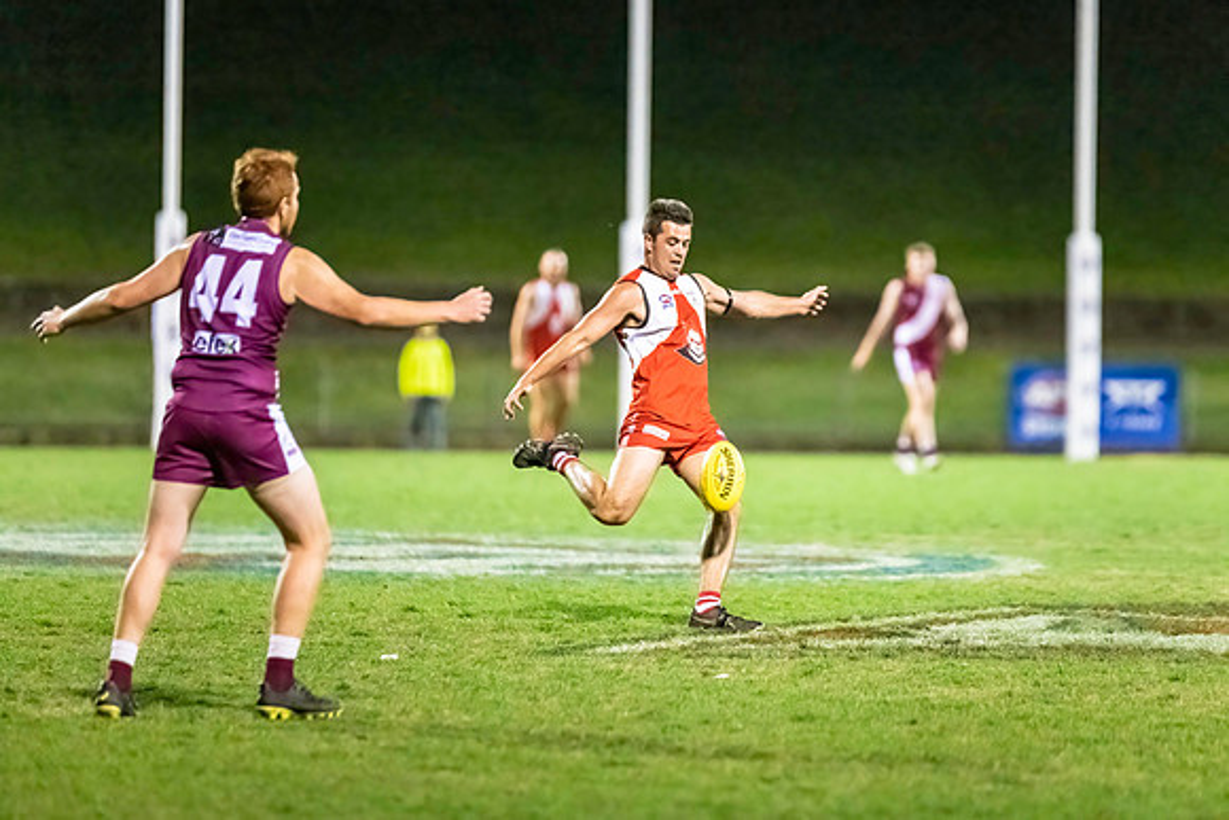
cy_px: 379
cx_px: 660
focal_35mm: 328
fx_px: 11196
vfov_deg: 4.2
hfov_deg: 6.3
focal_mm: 300
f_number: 3.2
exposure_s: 1/1000
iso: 16000
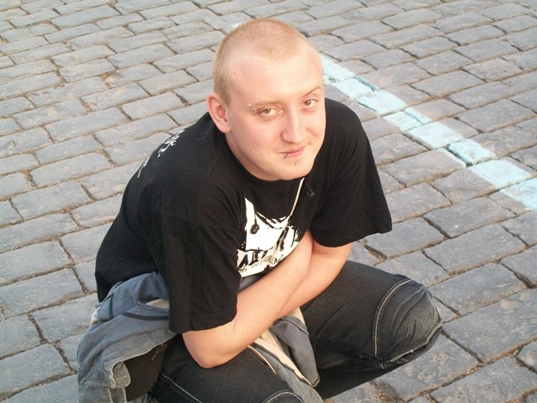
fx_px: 1086
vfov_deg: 21.0
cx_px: 268
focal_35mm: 70
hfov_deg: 27.8
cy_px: 202
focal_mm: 11.6
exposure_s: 1/40
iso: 160
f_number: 3.8
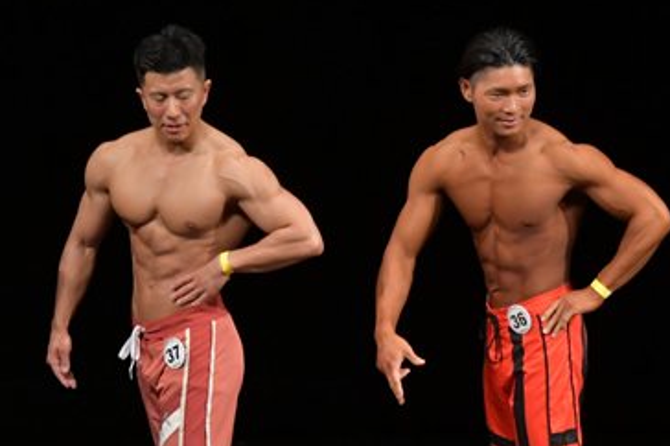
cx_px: 181
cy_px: 289
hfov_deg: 4.0
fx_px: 9502
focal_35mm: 511
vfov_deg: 2.7
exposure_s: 1/400
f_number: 5.6
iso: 3200
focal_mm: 160
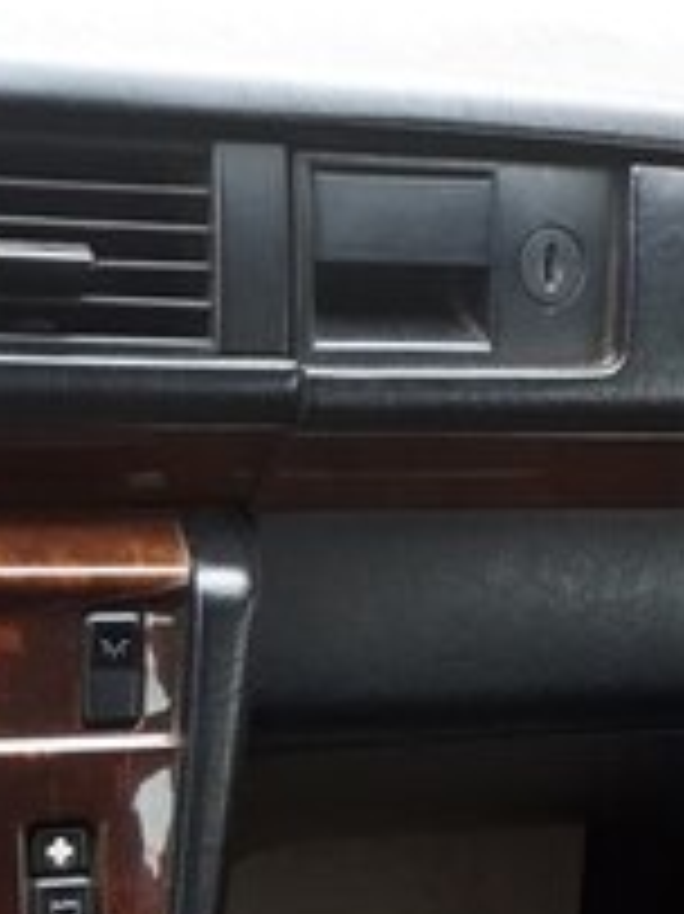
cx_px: 54
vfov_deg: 26.3
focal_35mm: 66
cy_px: 1090
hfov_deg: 21.7
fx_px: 1741
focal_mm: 3.6
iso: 64
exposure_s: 1/100
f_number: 1.9
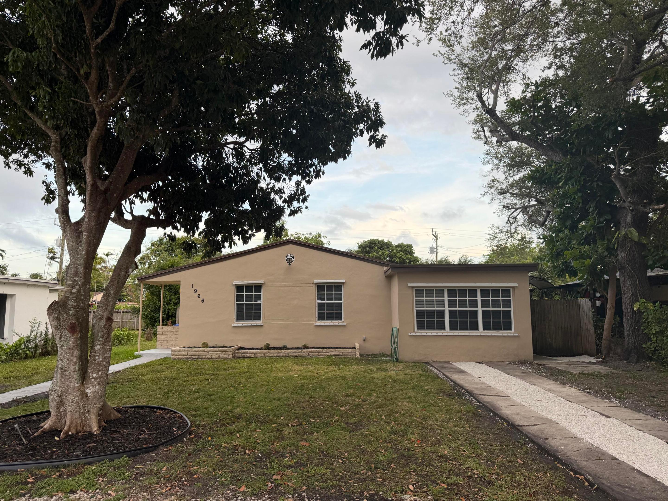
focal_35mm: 24
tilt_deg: +7.1
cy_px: 250
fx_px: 463
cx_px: 334
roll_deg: -0.5
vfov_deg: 56.8
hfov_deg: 71.6
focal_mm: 6.76
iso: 80
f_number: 1.78
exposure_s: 1/250
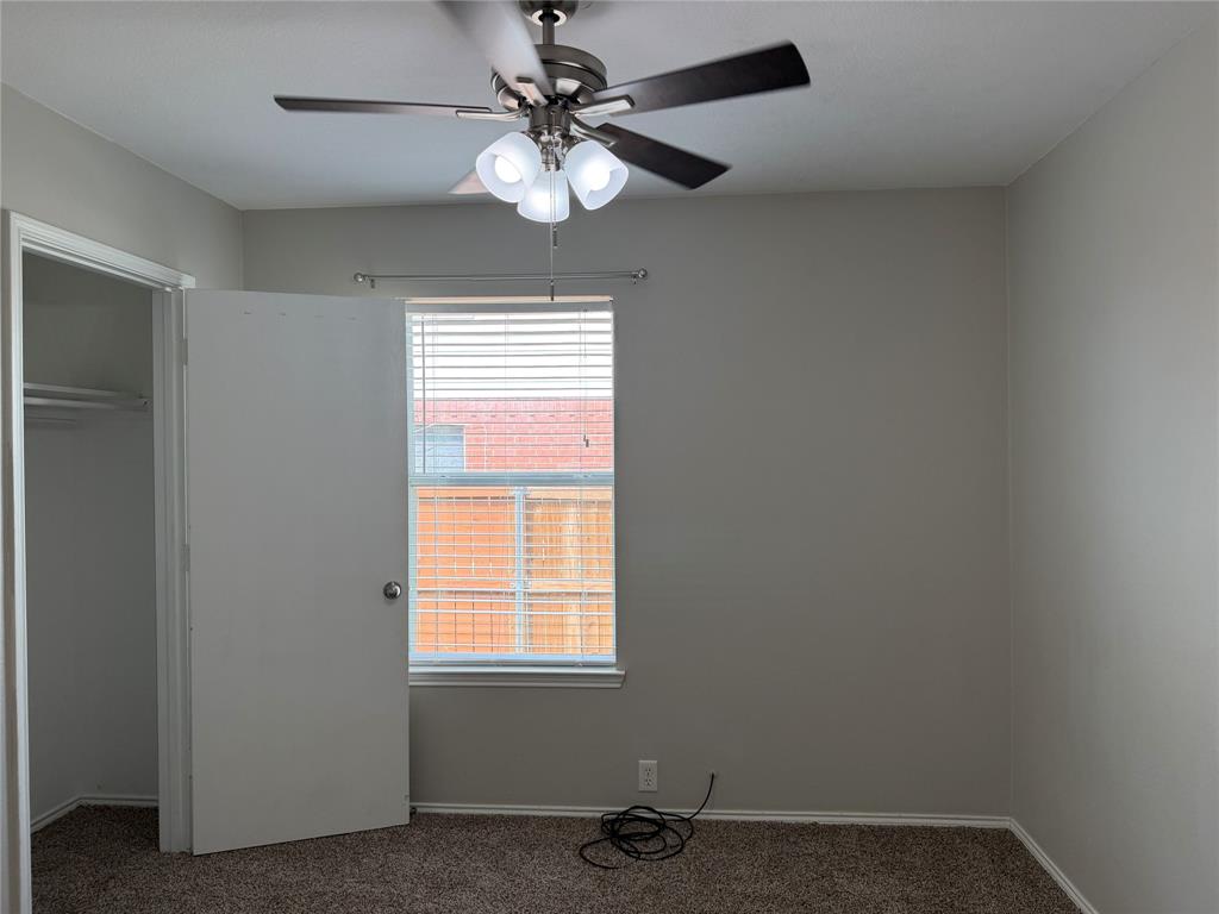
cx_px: 610
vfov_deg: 56.8
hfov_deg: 71.6
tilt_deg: +1.2
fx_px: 845
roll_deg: +0.8
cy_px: 457
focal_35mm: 24
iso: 100
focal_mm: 6.76
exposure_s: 1/195
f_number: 1.78
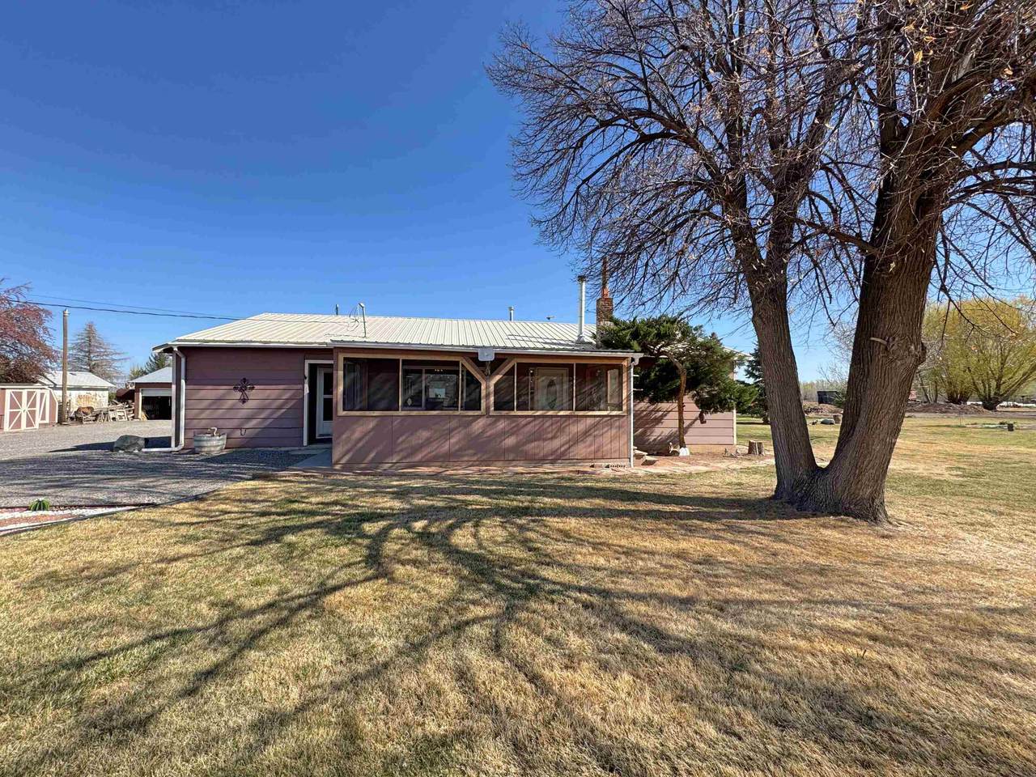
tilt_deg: +0.8
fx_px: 419
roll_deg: -0.7
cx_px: 518
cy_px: 388
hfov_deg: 102.1
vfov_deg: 85.7
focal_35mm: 14
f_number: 2.2
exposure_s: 1/1346
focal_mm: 2.22
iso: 50
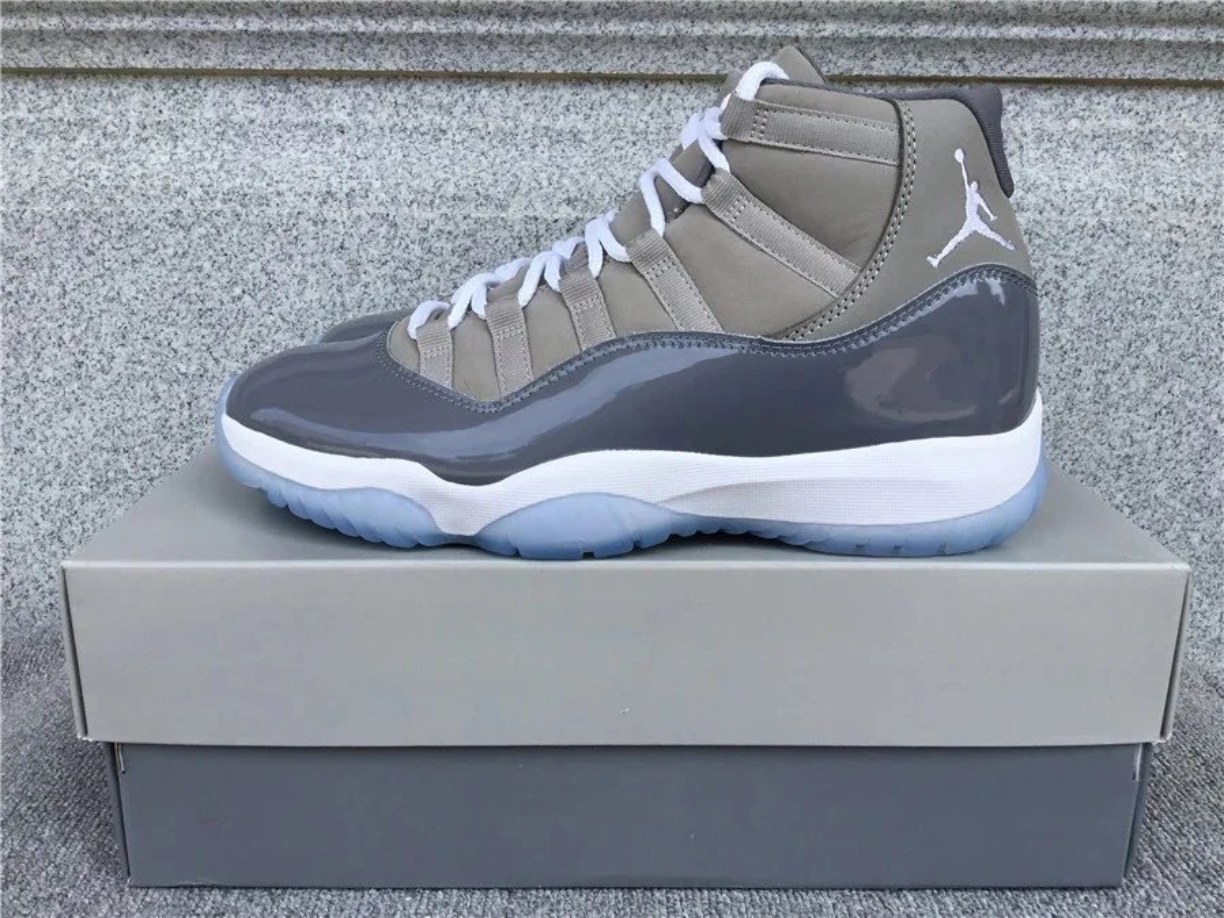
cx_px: 612
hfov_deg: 58.4
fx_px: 1096
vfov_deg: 45.4
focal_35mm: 31
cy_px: 459
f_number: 2.4
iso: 25
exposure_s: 1/482
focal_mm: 3.3
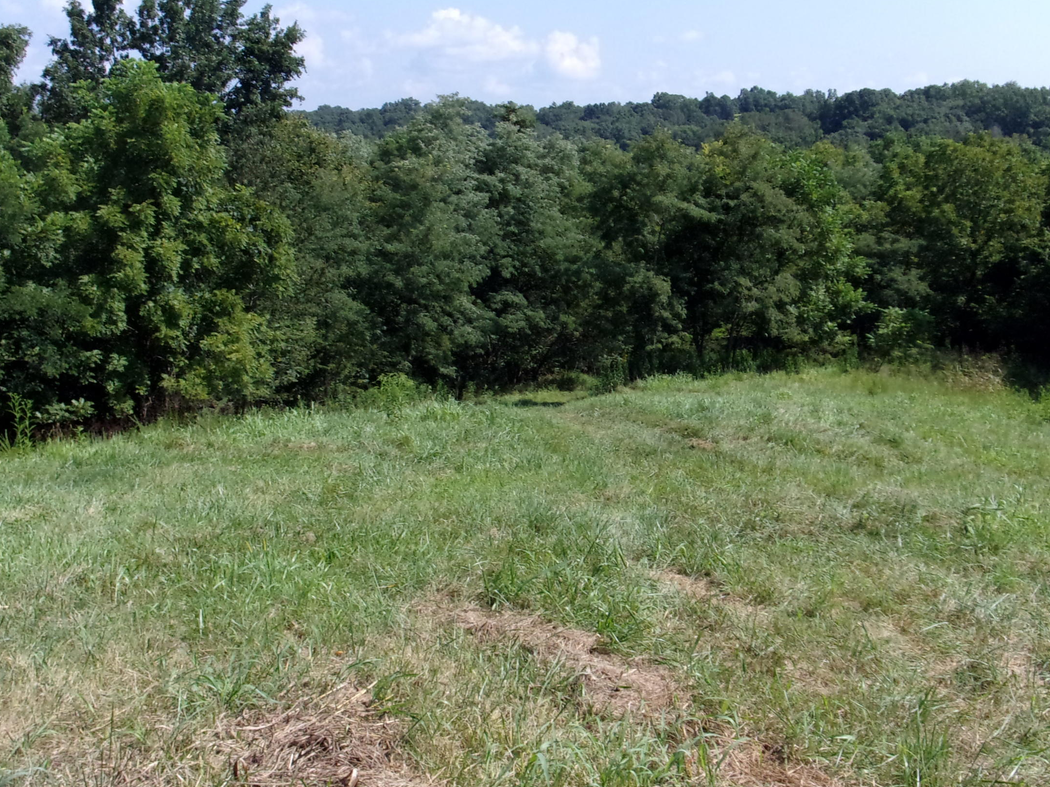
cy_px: 345
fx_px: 1517
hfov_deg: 37.9
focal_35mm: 50
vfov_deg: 29.1
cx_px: 668
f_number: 11.8
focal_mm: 6.4
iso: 200
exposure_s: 1/180
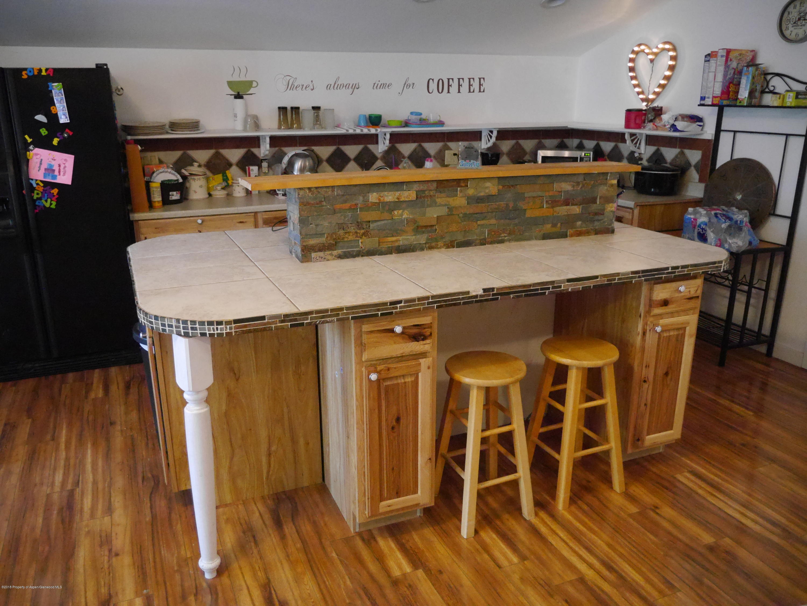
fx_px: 653
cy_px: 303
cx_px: 404
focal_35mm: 28
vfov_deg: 49.8
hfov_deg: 63.4
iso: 3200
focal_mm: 14
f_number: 3.5
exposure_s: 1/60
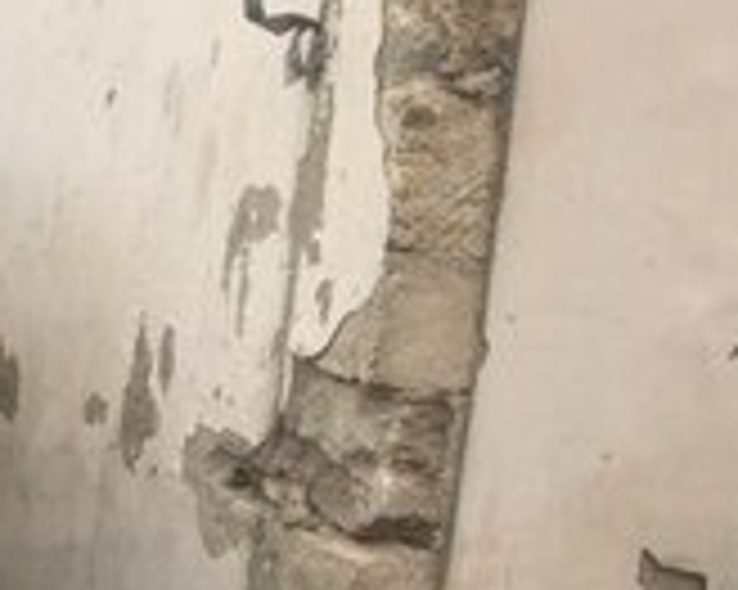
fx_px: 2489
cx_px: -662
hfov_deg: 14.5
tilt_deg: -12.4
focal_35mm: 114
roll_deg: -0.4
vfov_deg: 13.4
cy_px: 525
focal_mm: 4.15
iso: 32
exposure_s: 1/105
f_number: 2.2
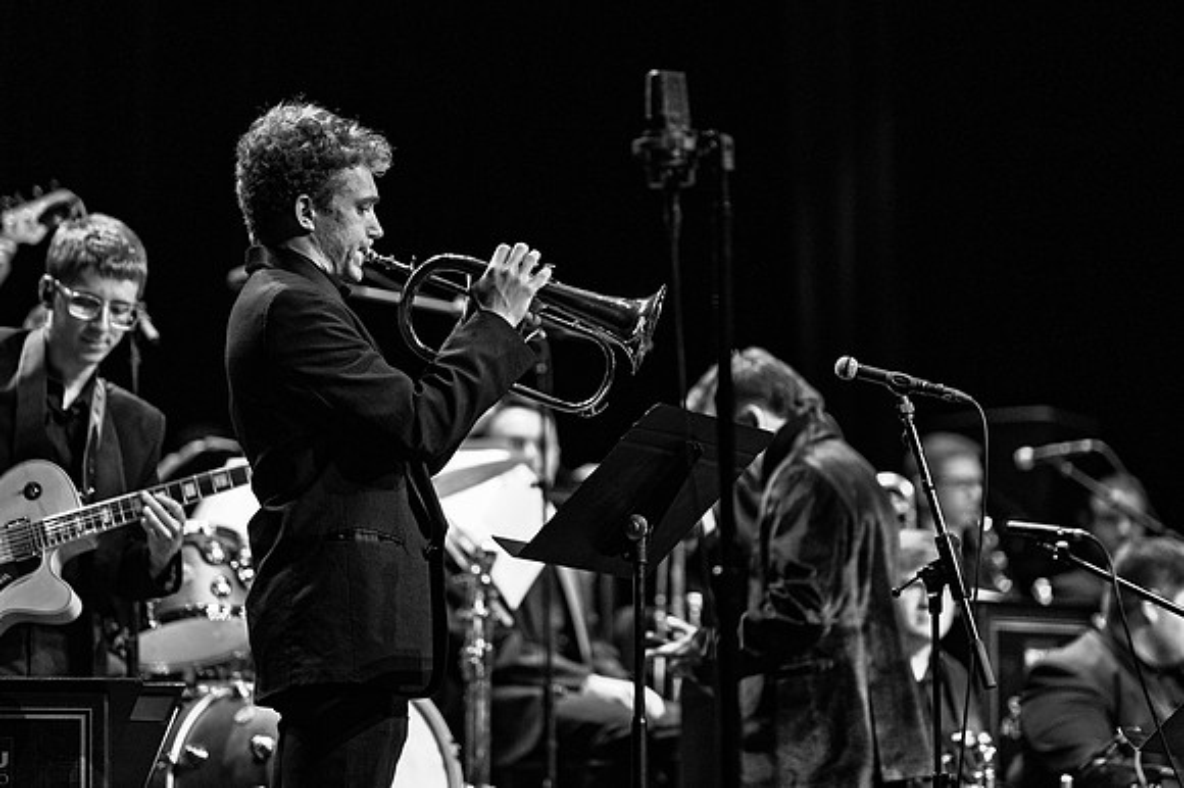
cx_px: 592
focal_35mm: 166
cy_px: 394
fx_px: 5472
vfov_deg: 8.2
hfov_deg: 12.3
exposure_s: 1/500
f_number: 2.8
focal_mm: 165
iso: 8000
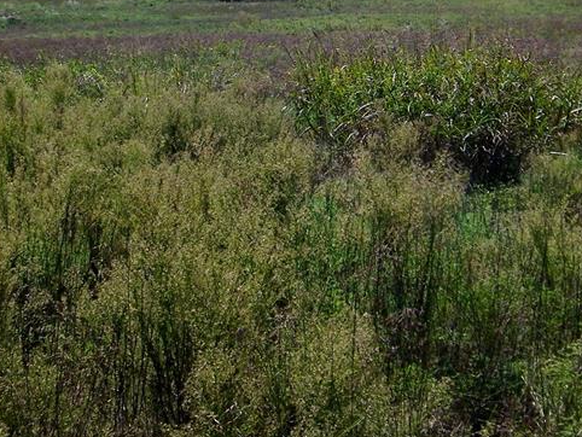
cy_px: -19
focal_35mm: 104
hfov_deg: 18.8
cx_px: 392
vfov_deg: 14.0
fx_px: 1749
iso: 80
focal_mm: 8.8
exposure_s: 1/250
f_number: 8
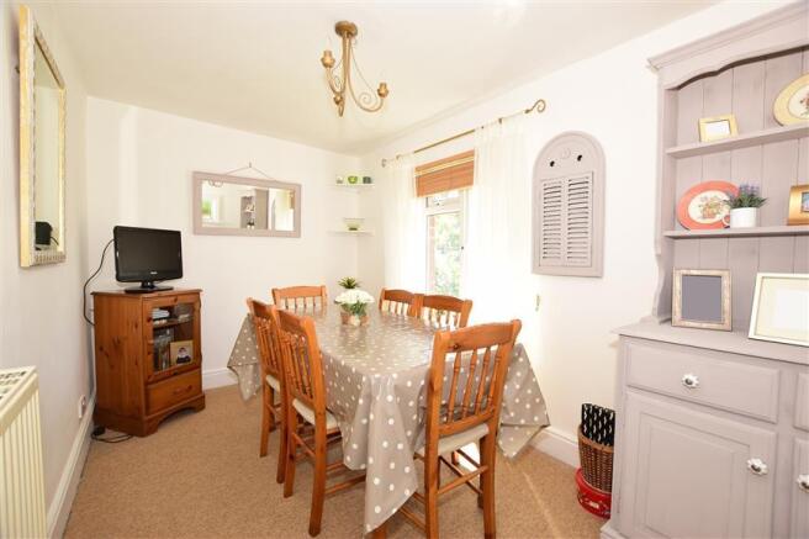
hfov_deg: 100.4
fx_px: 337
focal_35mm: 15
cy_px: 270
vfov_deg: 77.3
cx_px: 404
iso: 200
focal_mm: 10
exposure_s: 1/80
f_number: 5
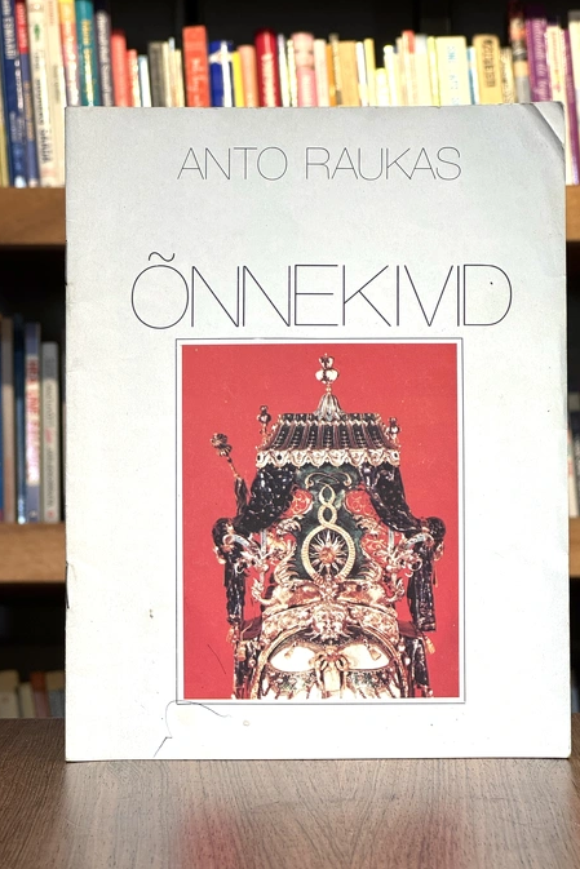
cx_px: 324
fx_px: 1956
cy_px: 432
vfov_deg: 25.1
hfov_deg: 16.9
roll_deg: -0.1
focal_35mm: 81
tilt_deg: -0.2
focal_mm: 9
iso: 80
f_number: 2.8
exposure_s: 1/99
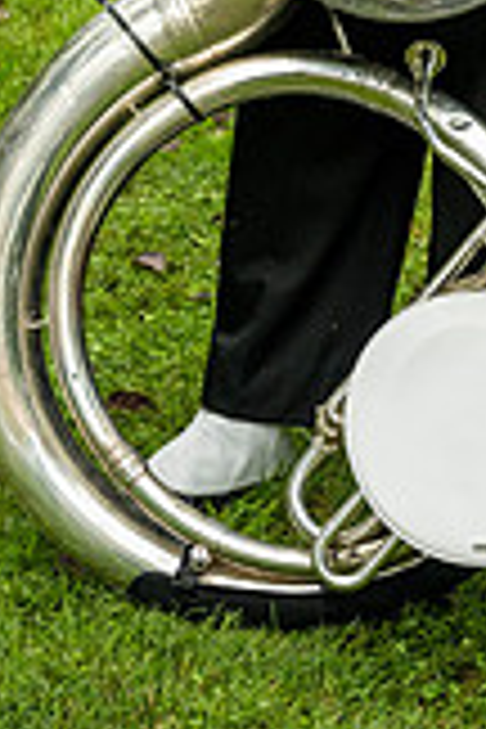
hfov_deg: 9.6
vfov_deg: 13.8
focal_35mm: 142
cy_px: -270
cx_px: 369
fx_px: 2875
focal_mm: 51
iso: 800
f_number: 4
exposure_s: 1/500
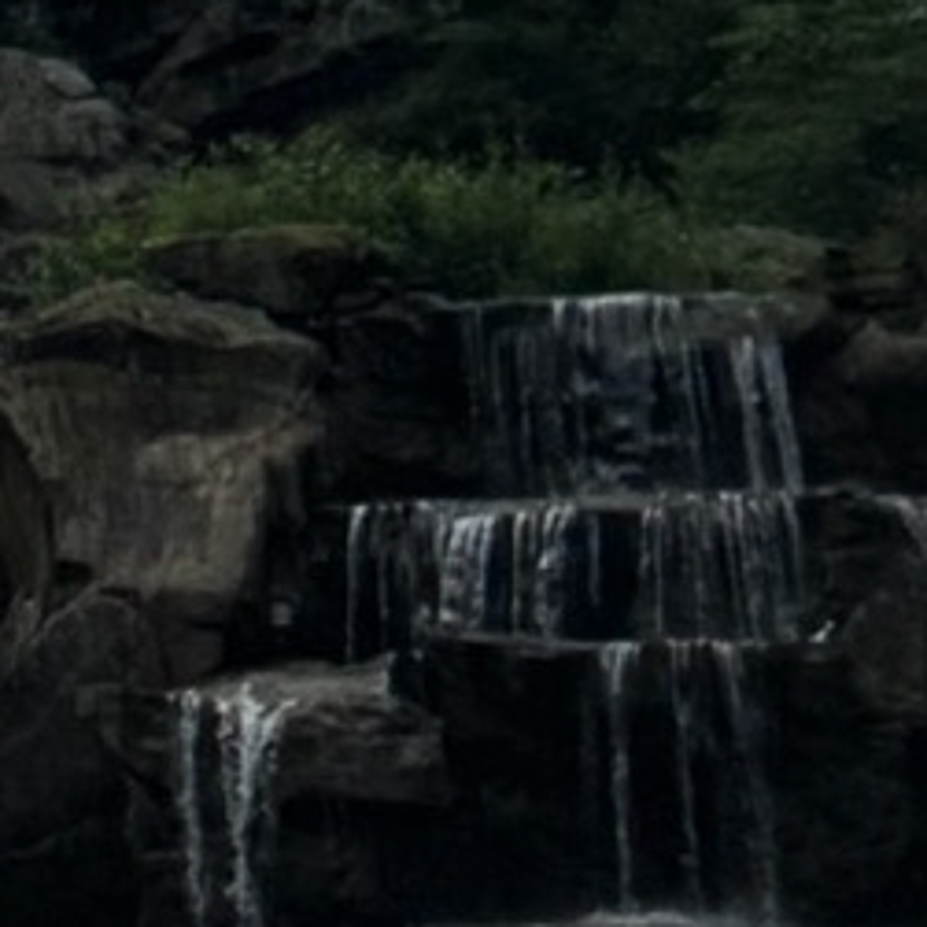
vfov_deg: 9.5
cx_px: -1577
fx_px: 5241
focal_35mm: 173
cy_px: -923
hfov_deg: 8.8
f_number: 1.78
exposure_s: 1/10417
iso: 80
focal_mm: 6.76
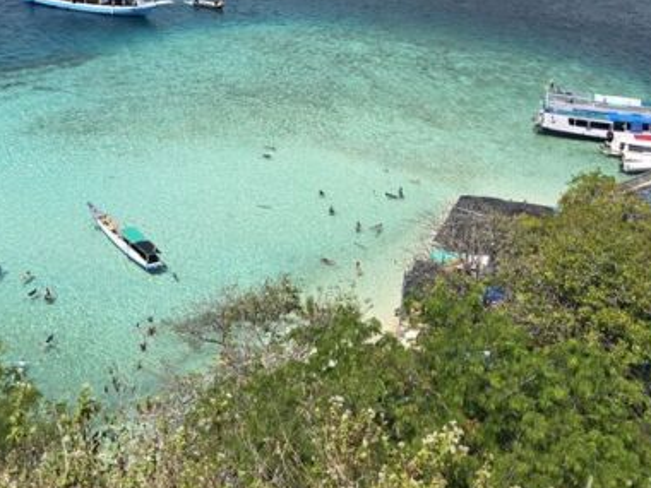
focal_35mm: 62
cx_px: 156
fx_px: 1166
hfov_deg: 30.6
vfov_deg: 21.6
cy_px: -125
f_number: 1.8
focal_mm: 5.4
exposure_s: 1/1869
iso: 25
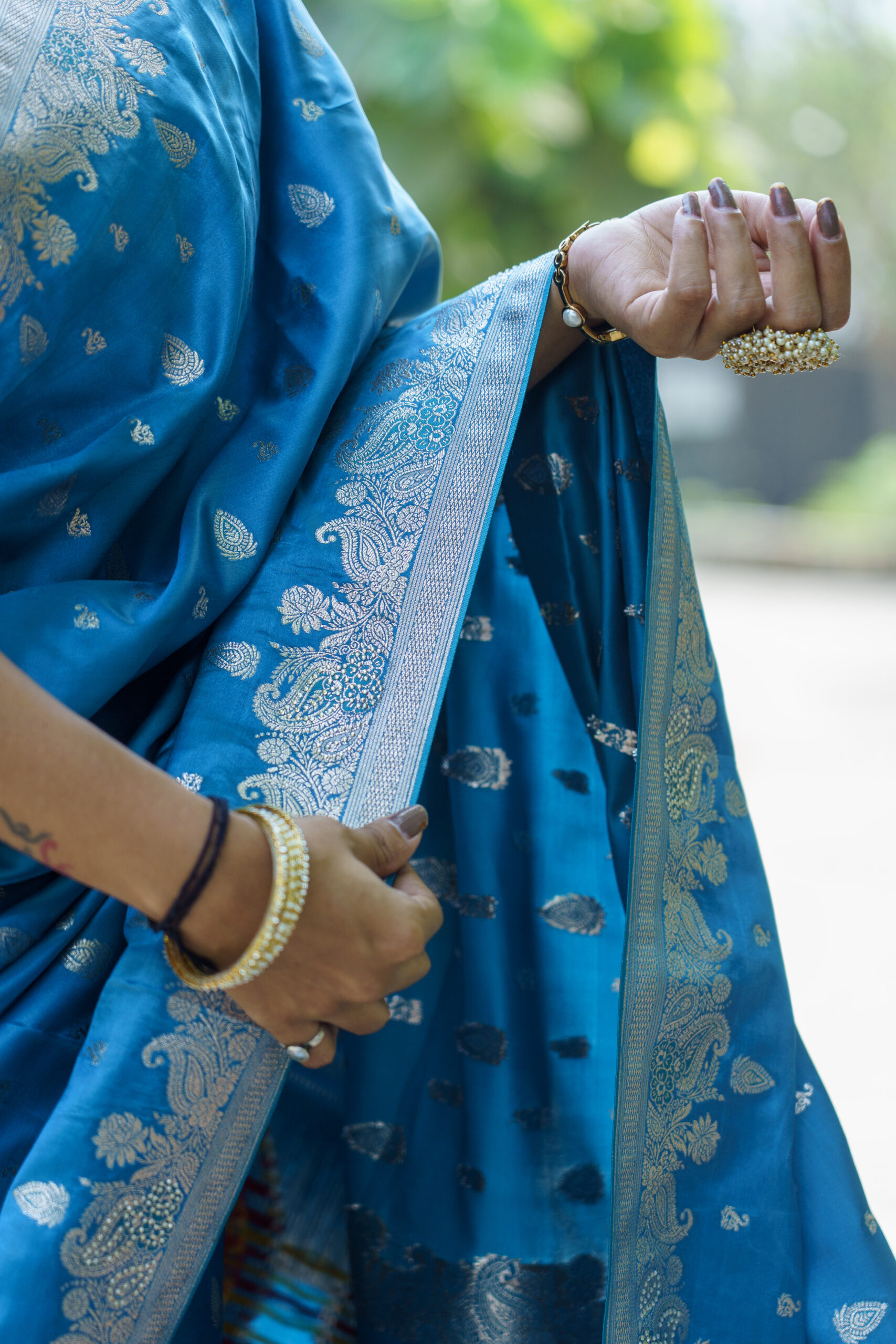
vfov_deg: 19.5
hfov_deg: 13.0
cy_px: 672
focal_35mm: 105
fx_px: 3919
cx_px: 448
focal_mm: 105
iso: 640
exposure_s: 1/500
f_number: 4
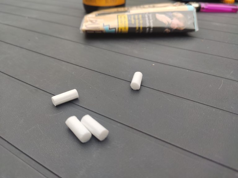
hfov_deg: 67.3
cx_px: 119
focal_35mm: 26
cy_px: 89
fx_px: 179
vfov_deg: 53.1
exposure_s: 1/50
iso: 134
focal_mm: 4.77
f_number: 1.75
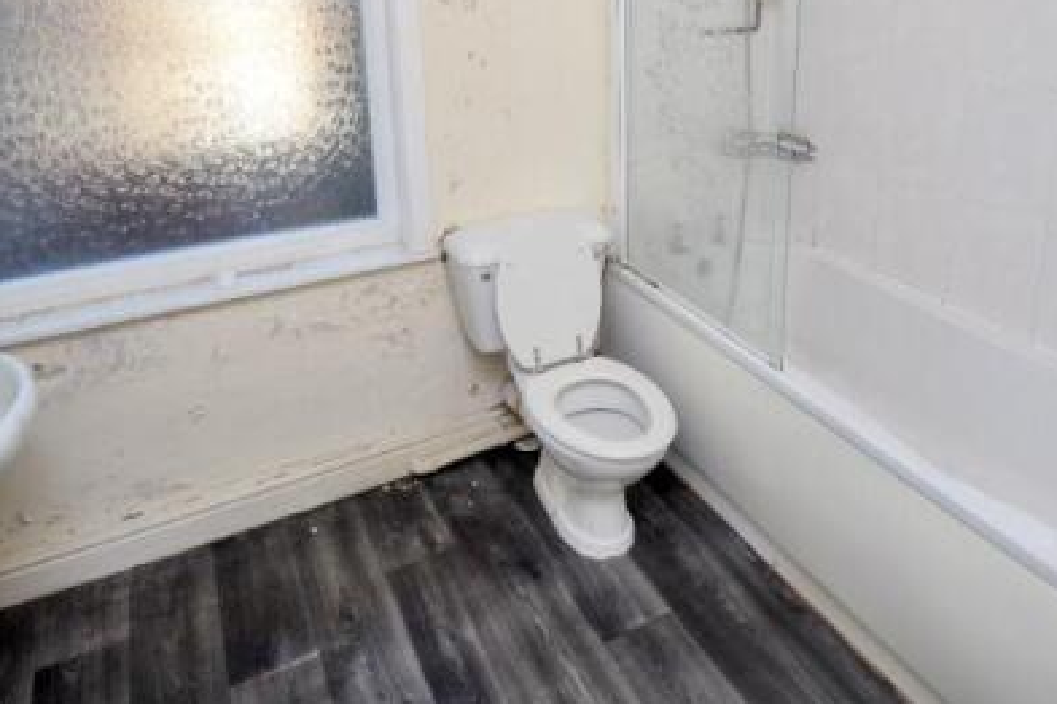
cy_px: 141
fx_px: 734
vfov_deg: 48.4
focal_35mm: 25
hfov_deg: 71.4
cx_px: 574
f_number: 6.3
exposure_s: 1/160
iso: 400
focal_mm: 10
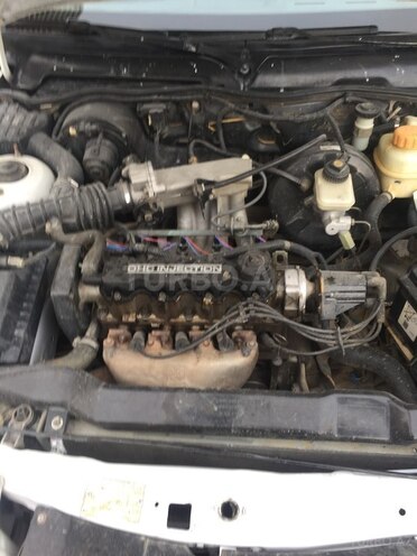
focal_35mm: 29
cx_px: 208
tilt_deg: -54.5
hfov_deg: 48.2
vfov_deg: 61.7
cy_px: 278
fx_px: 466
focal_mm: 4.15
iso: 32
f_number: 2.2
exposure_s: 1/50
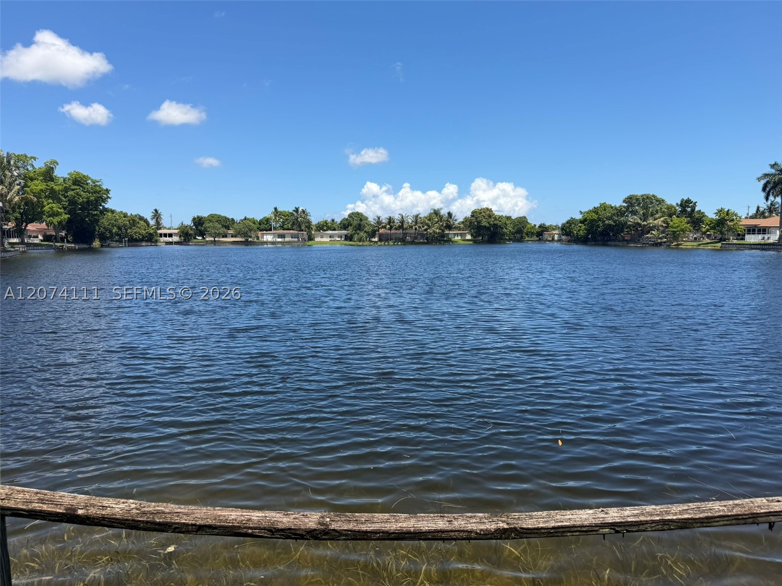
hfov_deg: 71.6
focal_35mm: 24
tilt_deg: -6.6
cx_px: 391
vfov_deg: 56.8
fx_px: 542
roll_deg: +0.5
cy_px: 293
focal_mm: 6.76
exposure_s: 1/4405
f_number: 1.78
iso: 80
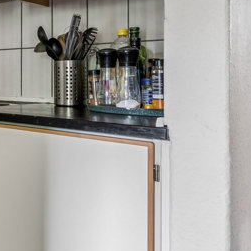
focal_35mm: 47
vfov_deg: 35.8
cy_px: 76
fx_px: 383
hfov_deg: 27.2
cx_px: -111
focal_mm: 11.5
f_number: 8
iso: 800
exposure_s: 1/3.33
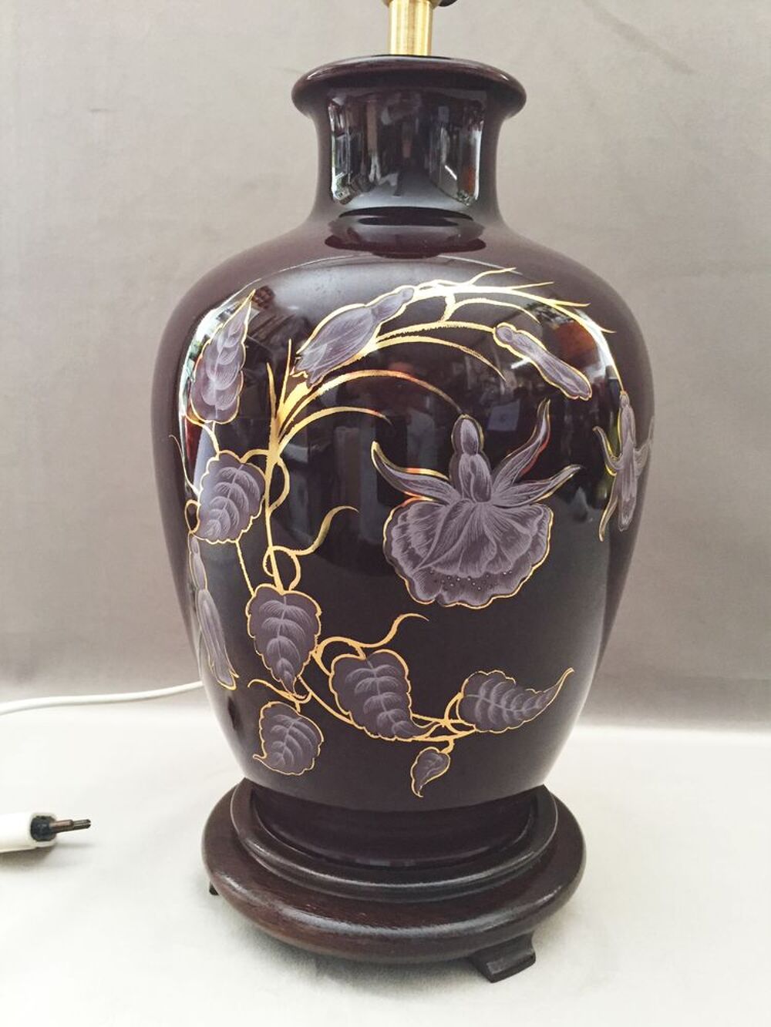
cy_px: 514
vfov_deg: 61.7
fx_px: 861
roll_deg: -1.6
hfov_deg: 48.2
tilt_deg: -7.4
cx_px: 386
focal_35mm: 29
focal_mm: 4.15
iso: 200
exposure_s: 1/33
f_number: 2.2
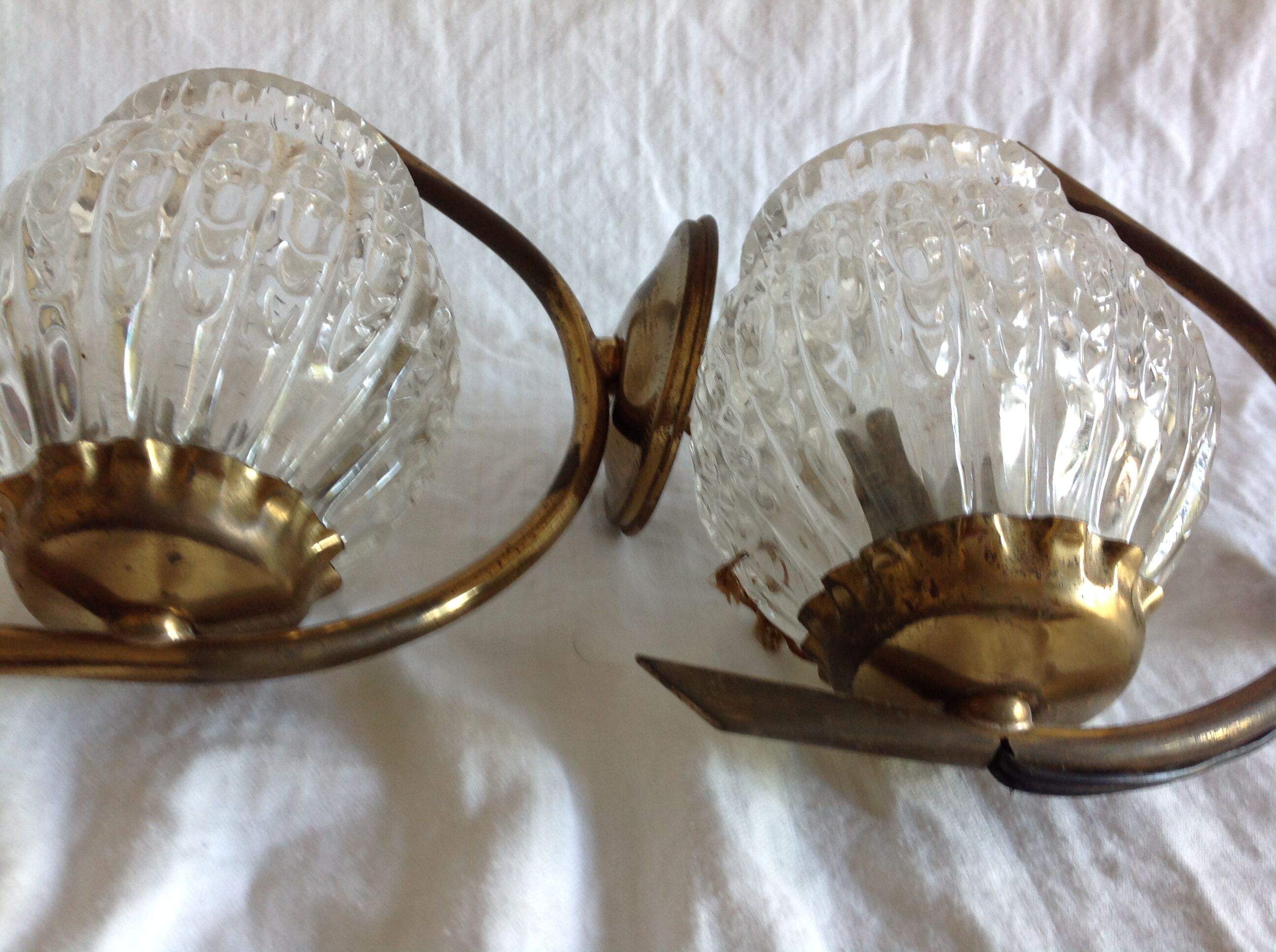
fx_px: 1288
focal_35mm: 35
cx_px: 638
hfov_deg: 52.7
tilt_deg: -27.9
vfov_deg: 40.6
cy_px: 476
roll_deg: -3.7
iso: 64
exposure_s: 1/15
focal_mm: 4.28
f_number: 2.4
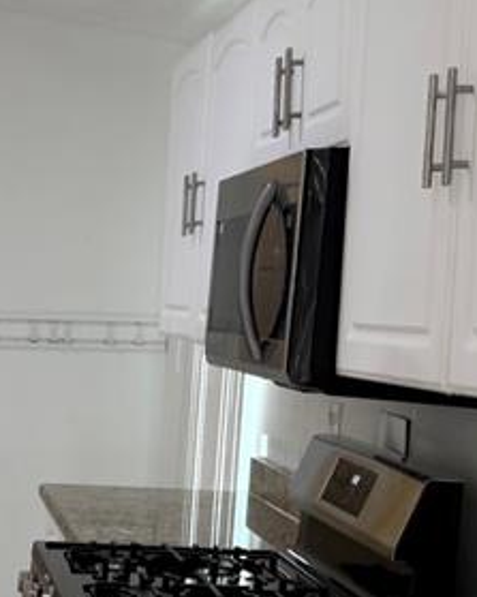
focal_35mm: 86
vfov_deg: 22.0
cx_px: -178
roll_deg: -3.2
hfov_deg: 16.7
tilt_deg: -3.6
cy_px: 475
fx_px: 1518
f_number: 1.78
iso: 125
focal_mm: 6.76
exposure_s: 1/60
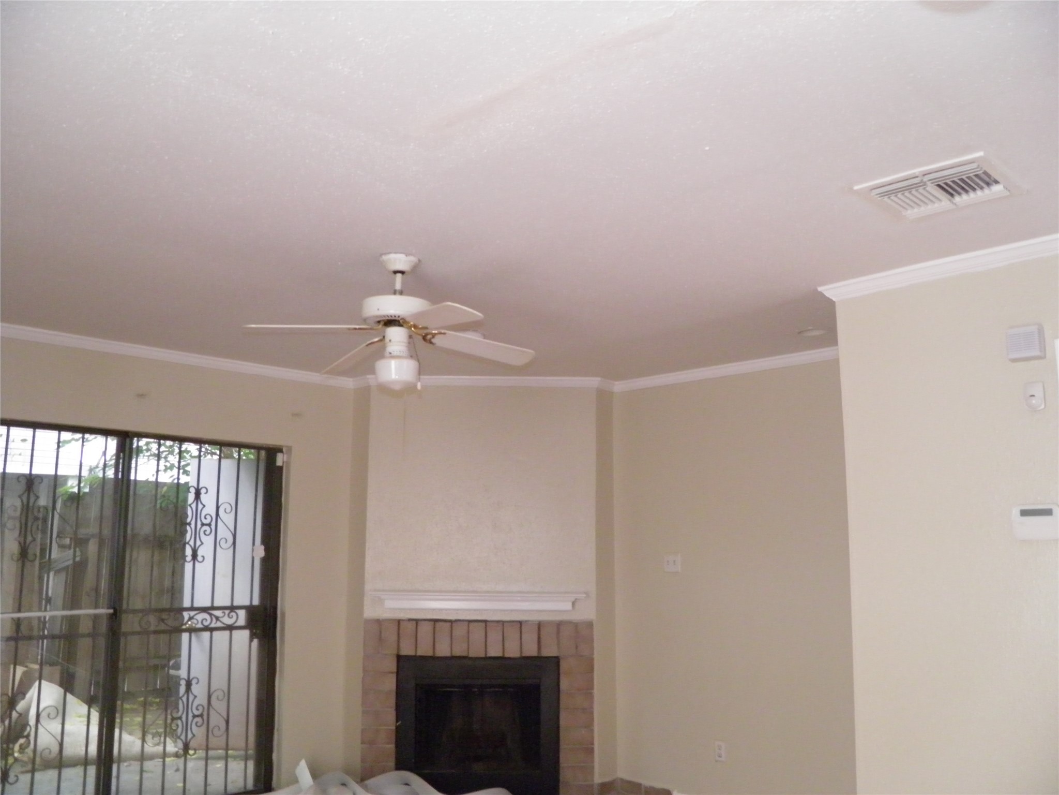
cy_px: 398
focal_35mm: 28
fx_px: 857
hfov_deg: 63.4
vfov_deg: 49.7
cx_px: 530
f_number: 2.8
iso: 400
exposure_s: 1/30
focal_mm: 4.9
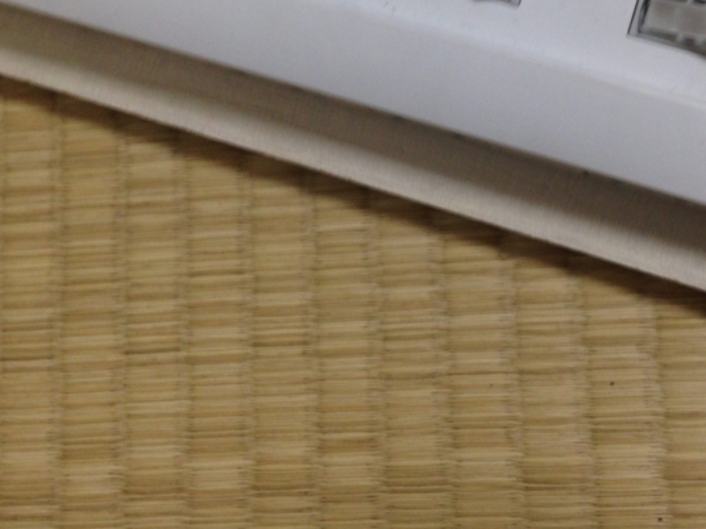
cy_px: 87
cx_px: 436
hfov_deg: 30.6
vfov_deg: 22.9
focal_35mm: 63
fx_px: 1285
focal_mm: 4.12
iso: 64
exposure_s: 1/20
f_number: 2.4
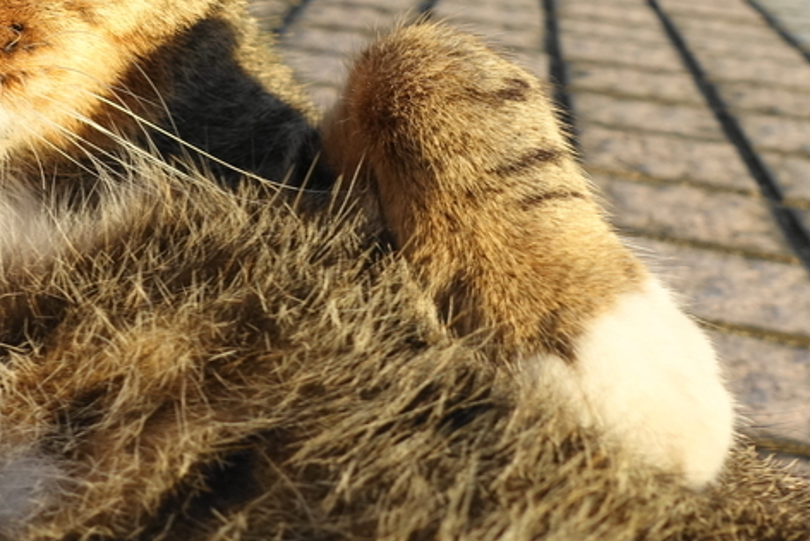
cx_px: 163
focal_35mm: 61
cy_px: 22
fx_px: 1373
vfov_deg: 21.6
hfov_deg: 32.0
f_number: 4
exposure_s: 1/500
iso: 125
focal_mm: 8.8
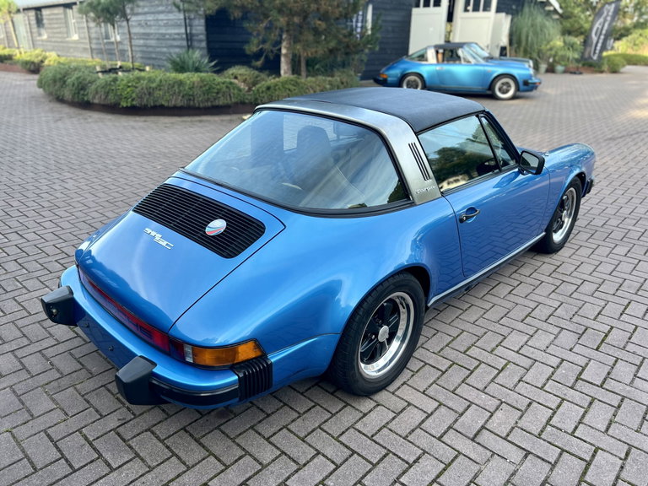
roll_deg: -1.1
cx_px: 324
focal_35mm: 26
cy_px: 243
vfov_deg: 53.1
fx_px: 487
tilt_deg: -22.9
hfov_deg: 67.3
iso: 50
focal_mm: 5.7
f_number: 1.5
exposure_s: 1/394
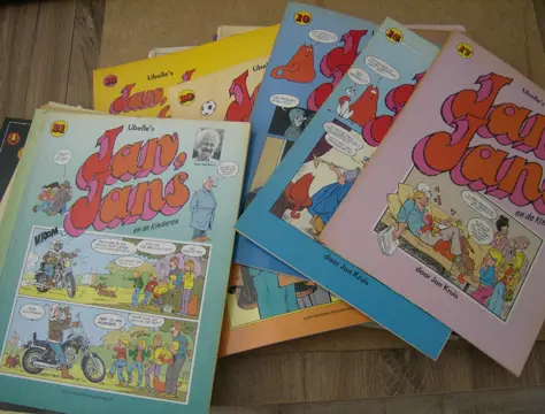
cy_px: 207
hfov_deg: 51.2
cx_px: 272
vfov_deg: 40.0
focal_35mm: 36
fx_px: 569
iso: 130
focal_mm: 6
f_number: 2.8
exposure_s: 1/64
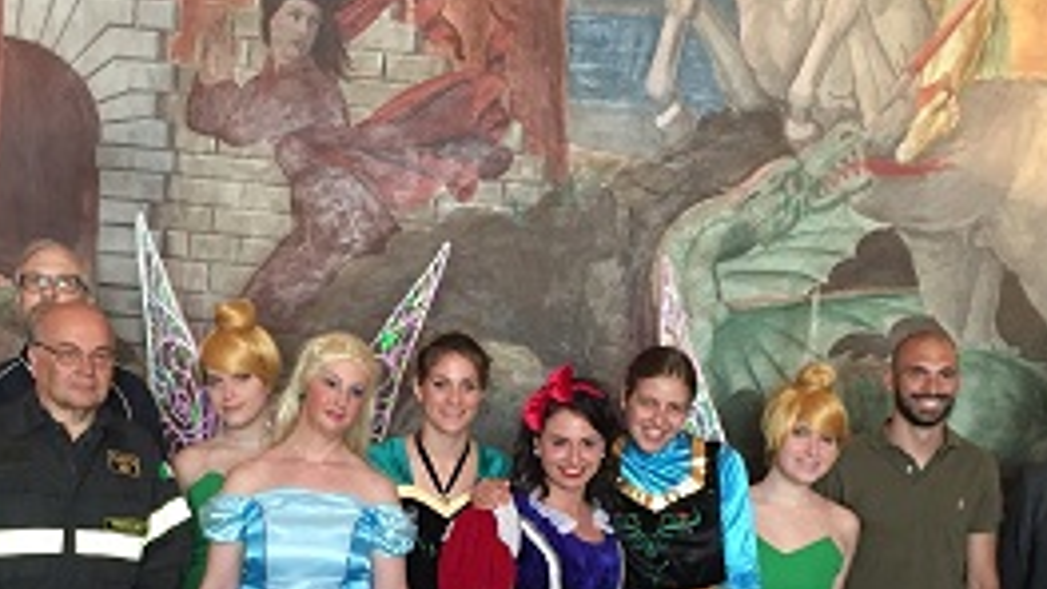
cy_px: 531
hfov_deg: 34.8
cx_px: 446
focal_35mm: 60
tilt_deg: -8.6
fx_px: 1666
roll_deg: -5.3
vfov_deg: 19.7
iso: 250
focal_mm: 4.15
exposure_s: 1/20
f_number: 2.2
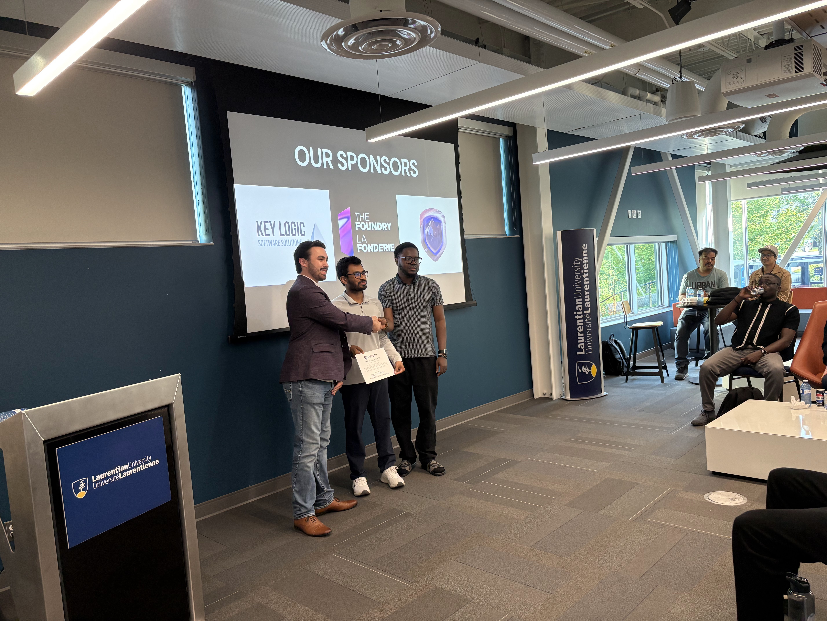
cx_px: 414
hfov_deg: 67.3
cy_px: 310
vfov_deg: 53.1
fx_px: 621
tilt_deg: -4.2
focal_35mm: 26
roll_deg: +5.3
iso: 125
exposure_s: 1/115
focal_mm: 5.96
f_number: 1.6
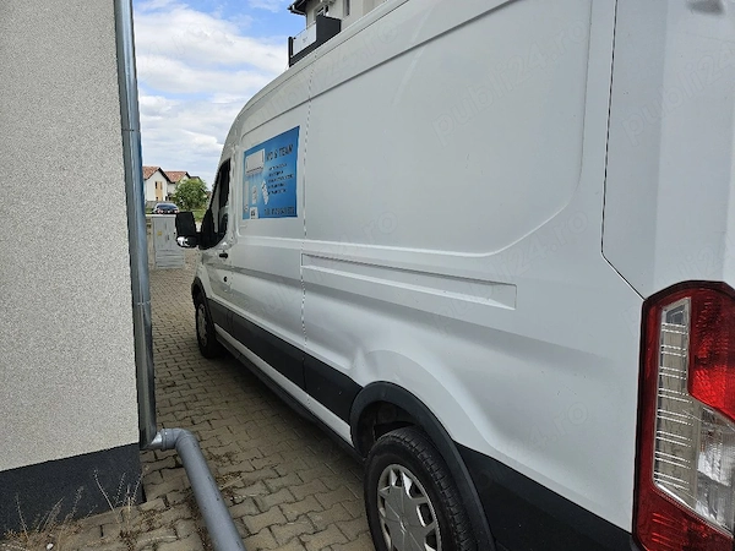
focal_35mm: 23
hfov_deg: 73.9
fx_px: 488
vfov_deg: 58.9
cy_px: 276
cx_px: 368
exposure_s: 1/2000
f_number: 1.8
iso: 25
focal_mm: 5.4
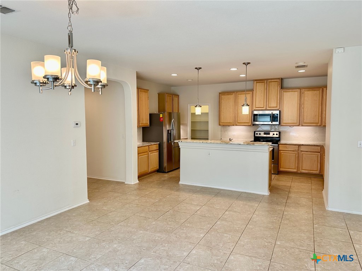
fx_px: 251
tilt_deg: -5.0
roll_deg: -0.6
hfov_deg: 71.6
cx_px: 181
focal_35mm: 24
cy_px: 136
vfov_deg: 56.8
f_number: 1.78
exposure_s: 1/120
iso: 125
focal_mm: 6.86
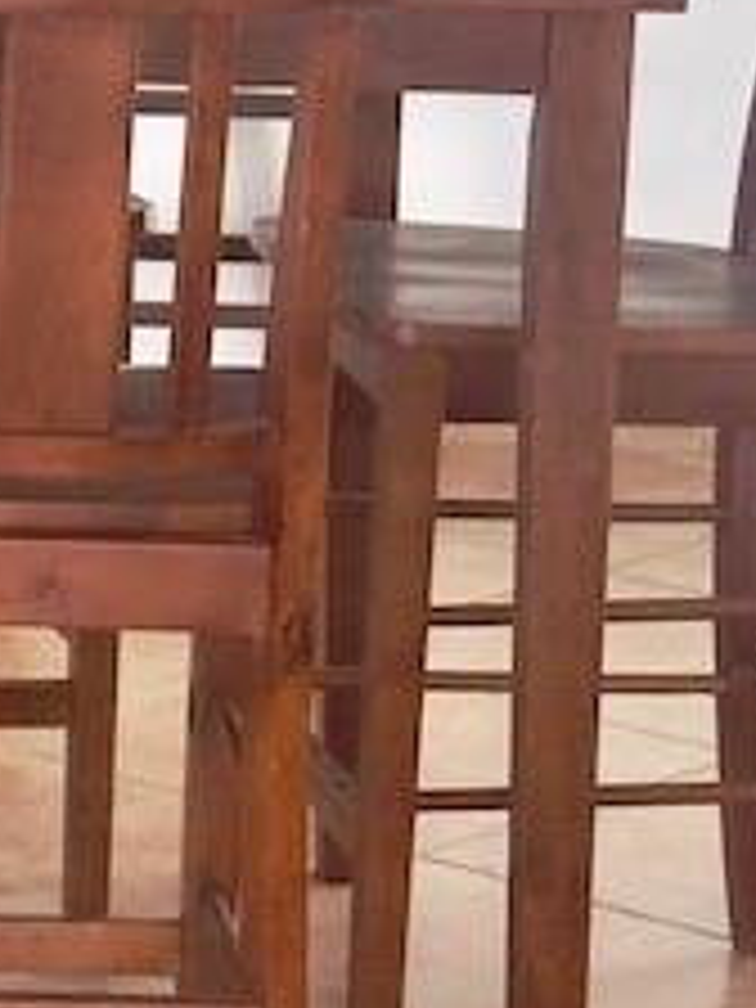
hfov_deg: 6.7
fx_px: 6377
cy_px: -202
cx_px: -468
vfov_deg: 8.9
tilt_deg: -7.0
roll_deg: -1.4
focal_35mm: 219
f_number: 1.78
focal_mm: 6.76
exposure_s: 1/60
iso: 125
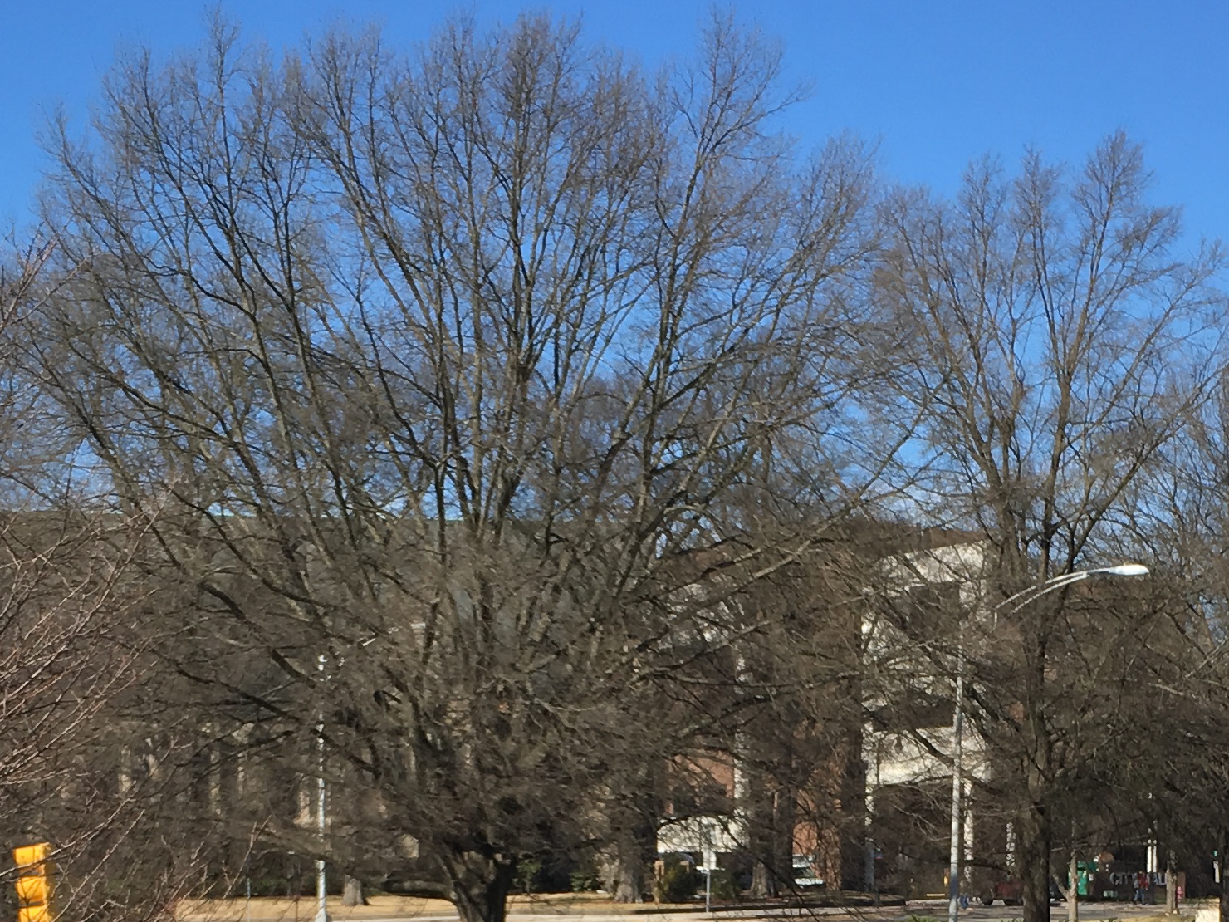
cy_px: 1146
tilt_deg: -4.4
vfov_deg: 17.7
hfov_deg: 24.5
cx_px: 910
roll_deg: -0.8
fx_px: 2805
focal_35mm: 79
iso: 25
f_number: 2.2
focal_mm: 4.15
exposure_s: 1/1115
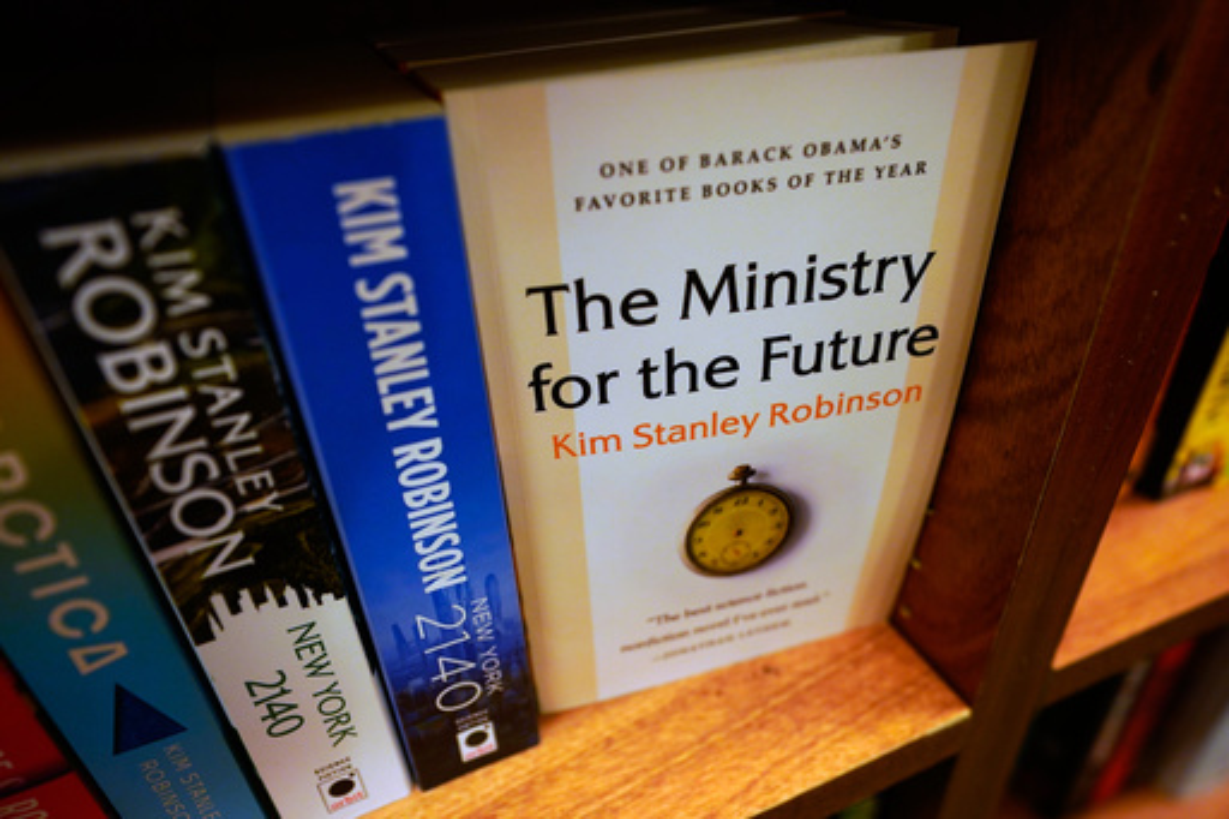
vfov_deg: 55.1
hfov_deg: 76.1
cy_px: 410
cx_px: 614
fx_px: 785
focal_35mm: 23
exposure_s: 1/250
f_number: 2.8
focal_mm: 23
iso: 1250
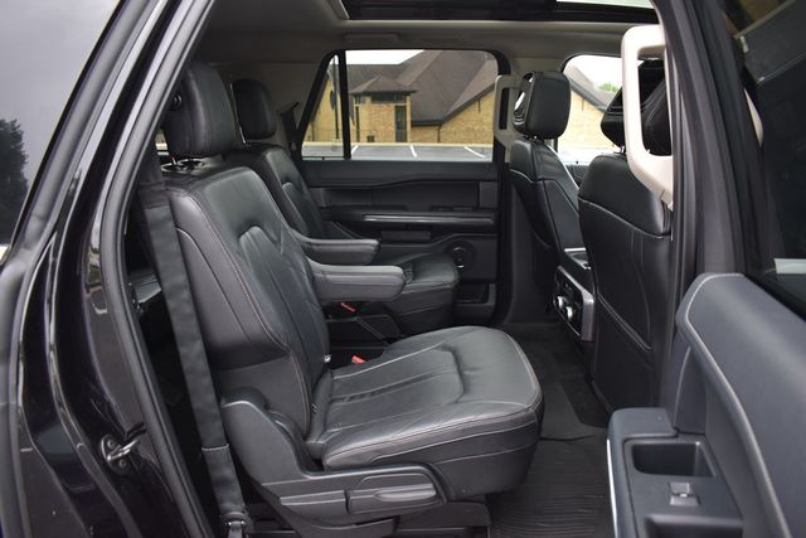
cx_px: 403
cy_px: 269
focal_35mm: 27
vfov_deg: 48.0
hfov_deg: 67.4
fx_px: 605
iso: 500
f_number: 3.5
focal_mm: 18
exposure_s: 1/250
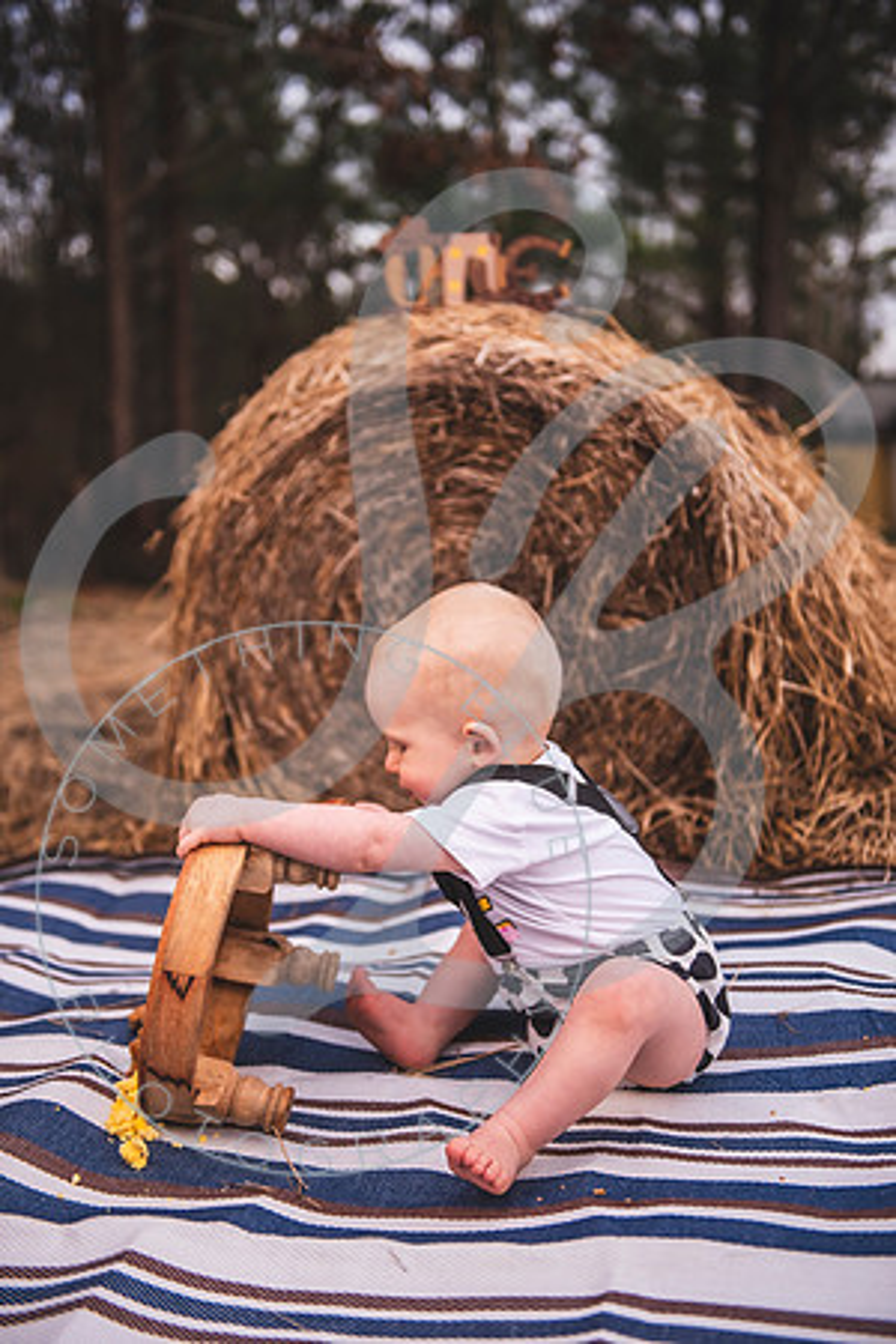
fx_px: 1643
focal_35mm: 44
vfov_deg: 44.5
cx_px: 448
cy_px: 672
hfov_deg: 30.5
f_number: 2.8
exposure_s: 1/320
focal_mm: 44
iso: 200
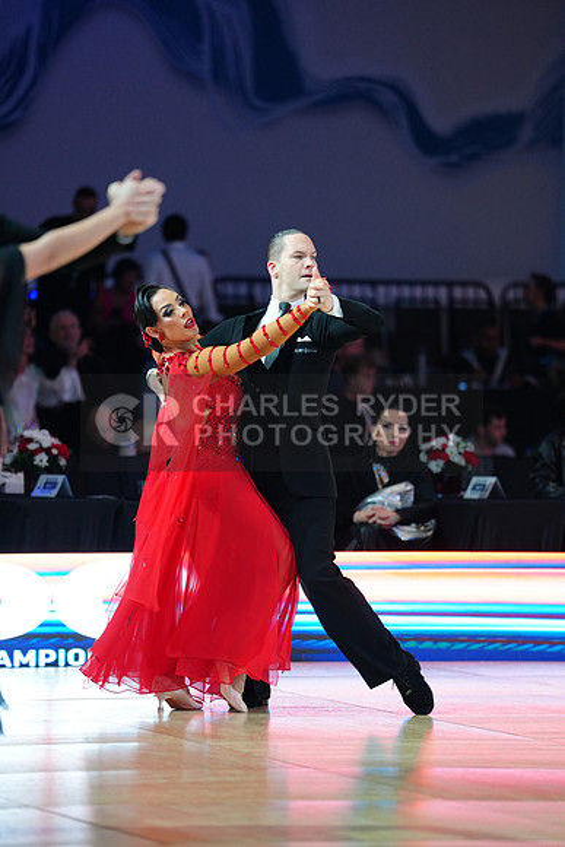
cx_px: 282
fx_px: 4705
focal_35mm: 200
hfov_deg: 6.9
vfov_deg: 10.3
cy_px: 424
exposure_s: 1/400
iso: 1250
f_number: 2.8
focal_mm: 200
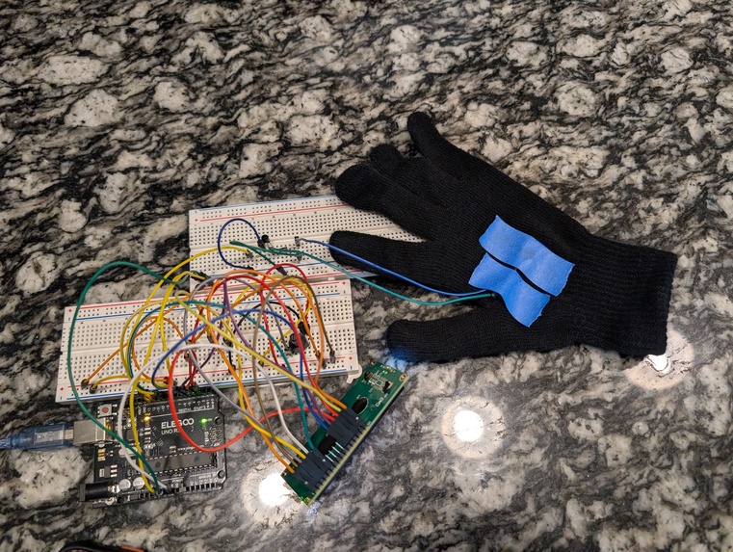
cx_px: 366
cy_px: 276
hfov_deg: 71.5
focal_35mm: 24
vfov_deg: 56.9
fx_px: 509
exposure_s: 1/120
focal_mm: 6.9
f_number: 1.68
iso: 190
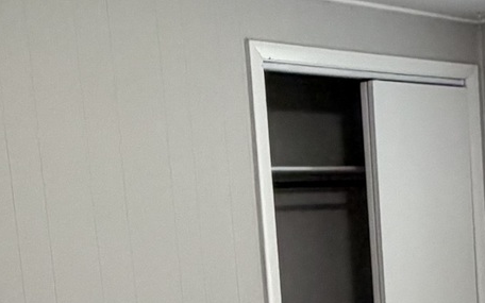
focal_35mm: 75
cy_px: 340
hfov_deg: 26.4
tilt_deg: -8.2
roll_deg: +3.5
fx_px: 991
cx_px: 455
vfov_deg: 16.8
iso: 320
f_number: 2.2
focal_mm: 2.22
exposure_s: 1/60
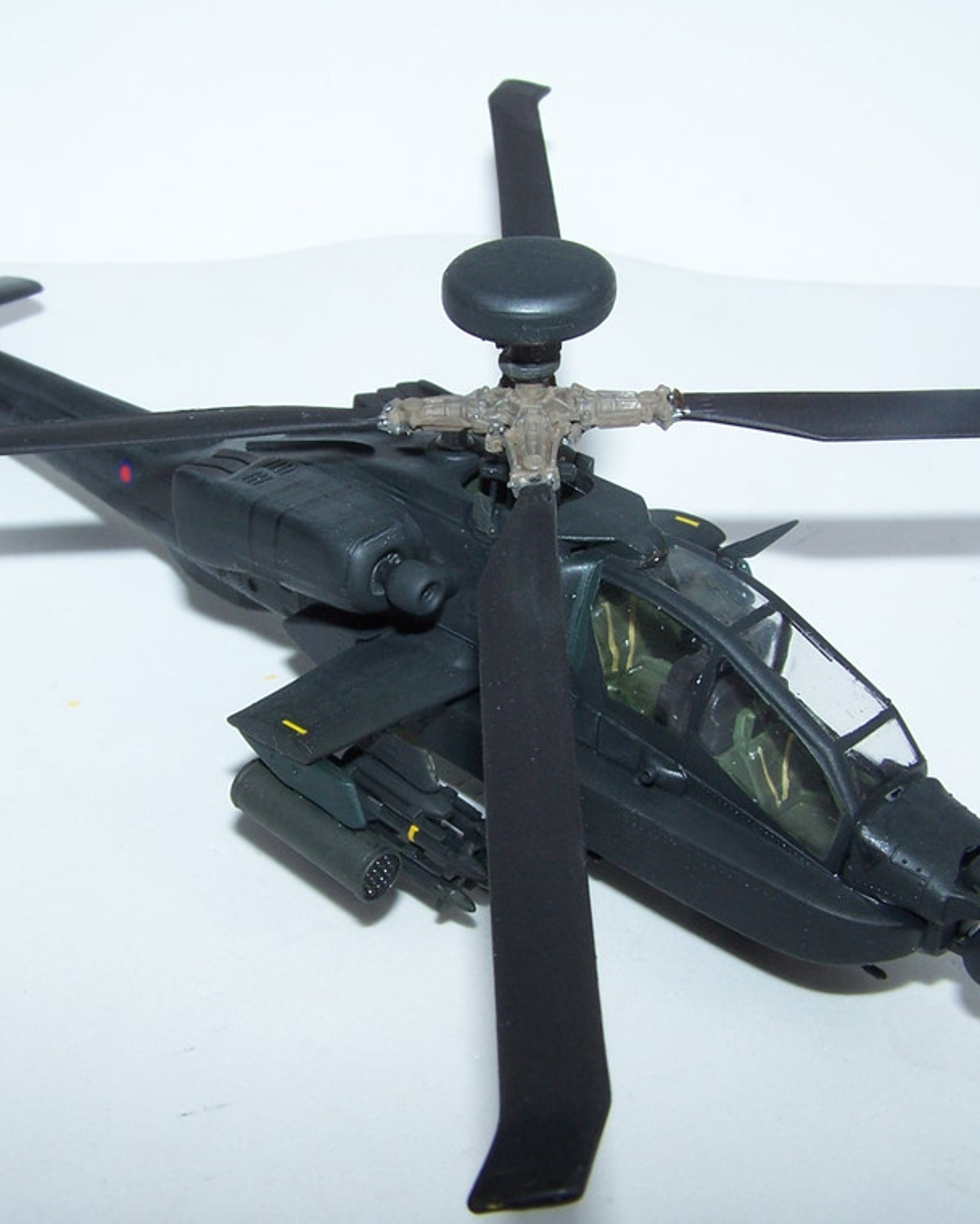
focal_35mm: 52
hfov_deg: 29.1
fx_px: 1885
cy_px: 639
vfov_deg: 36.0
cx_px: 393
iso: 80
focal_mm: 6.3
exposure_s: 1/1500
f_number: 5.6
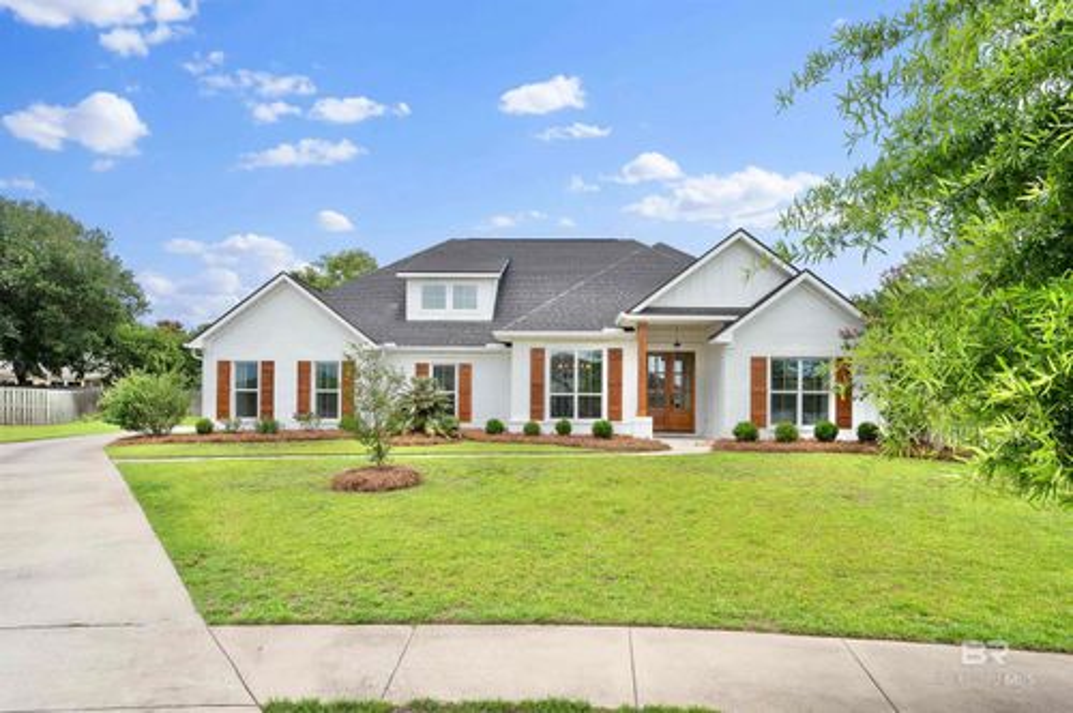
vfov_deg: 59.4
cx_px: 536
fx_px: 625
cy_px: 356
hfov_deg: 81.3
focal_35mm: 21
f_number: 8
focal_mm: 21
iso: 250
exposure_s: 1/1000
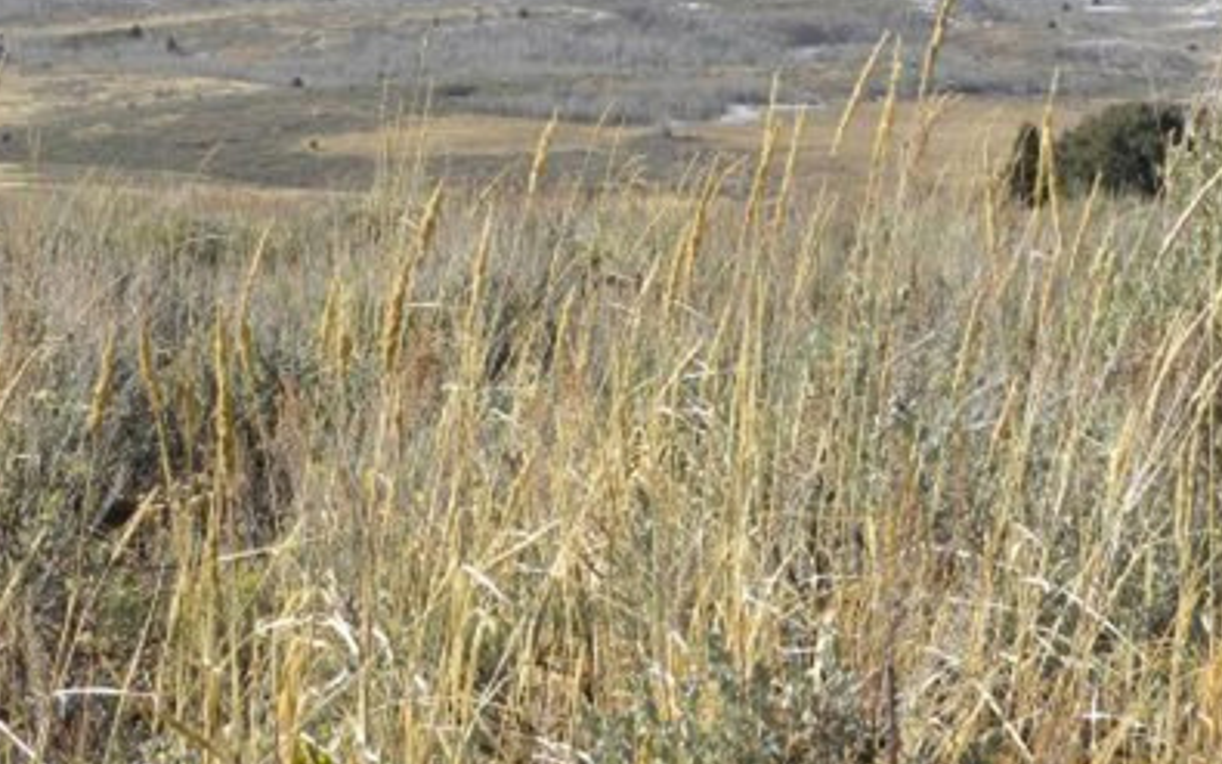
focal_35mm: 201
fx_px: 6695
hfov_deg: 10.4
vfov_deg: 6.5
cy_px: 176
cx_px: 597
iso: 64
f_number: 5
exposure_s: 1/264
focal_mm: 20.8
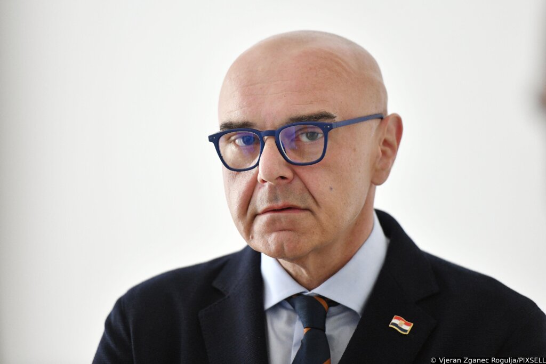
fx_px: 3034
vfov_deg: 6.9
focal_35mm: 200
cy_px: 182
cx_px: 273
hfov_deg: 10.3
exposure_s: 1/200
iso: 3200
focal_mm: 200
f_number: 4
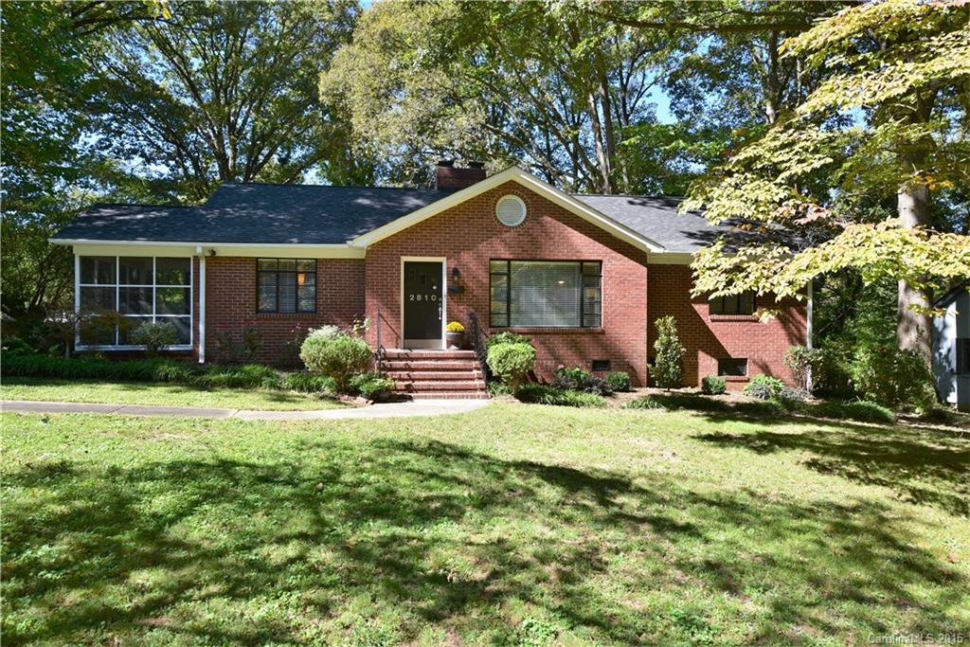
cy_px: 324
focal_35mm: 24
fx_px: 647
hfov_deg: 73.7
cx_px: 485
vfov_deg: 53.1
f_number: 10
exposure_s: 1/200
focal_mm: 24
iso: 400
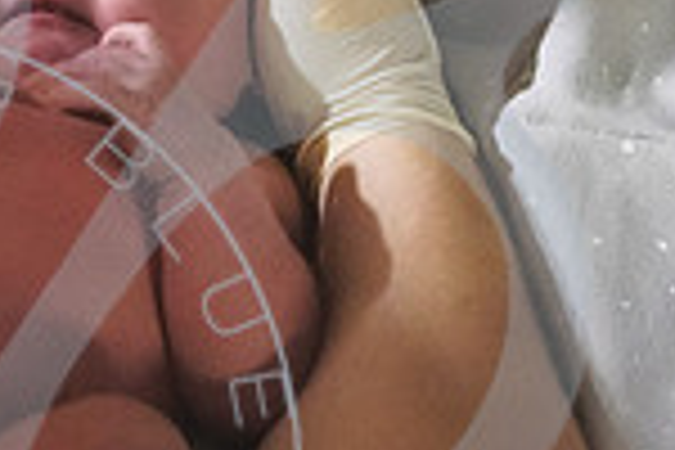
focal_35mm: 93
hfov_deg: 21.4
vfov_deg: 14.6
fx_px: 1744
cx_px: 63
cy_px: 101
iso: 2000
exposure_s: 1/60
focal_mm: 24
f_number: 2.8
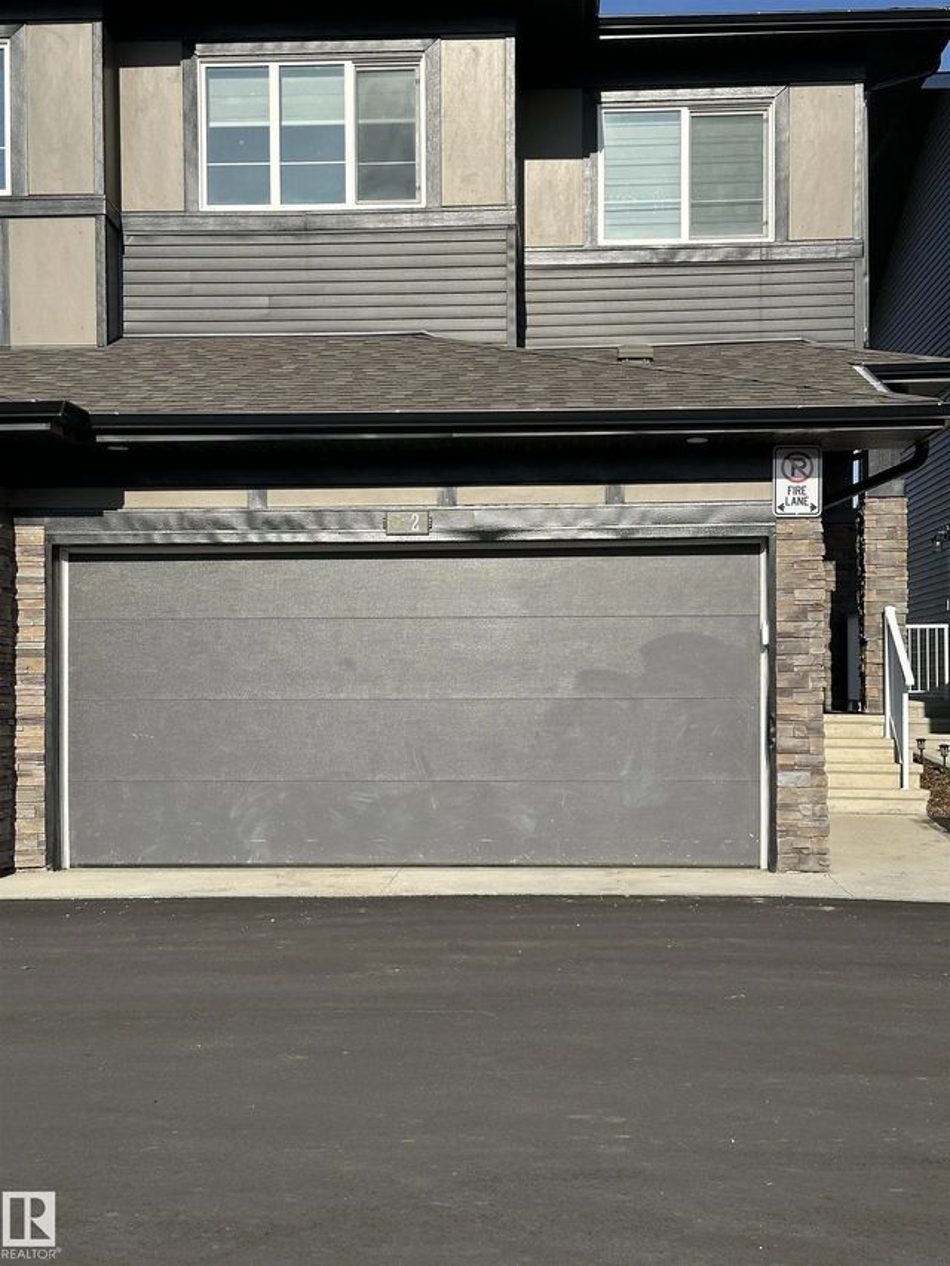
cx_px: 475
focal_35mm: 48
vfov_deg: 39.7
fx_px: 1756
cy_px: 633
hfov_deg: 30.3
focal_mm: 6.86
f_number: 1.78
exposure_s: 1/4184
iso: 64
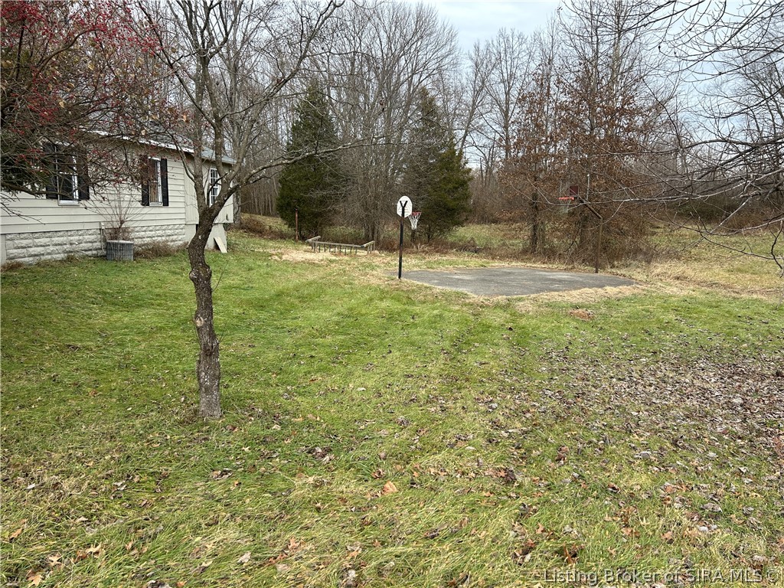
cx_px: 392
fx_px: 589
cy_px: 294
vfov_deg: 53.1
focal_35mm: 26
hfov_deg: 67.3
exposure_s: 1/957
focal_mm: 5.7
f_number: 1.5
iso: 50
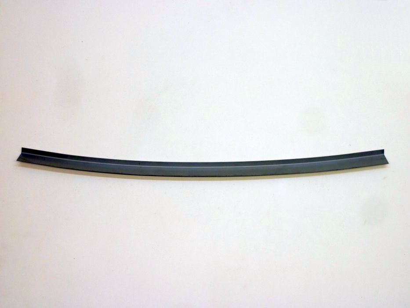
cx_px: 205
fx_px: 569
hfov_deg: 39.7
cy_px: 154
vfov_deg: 30.3
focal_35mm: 48
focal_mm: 7.9
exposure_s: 1/30
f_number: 3.8
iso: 200
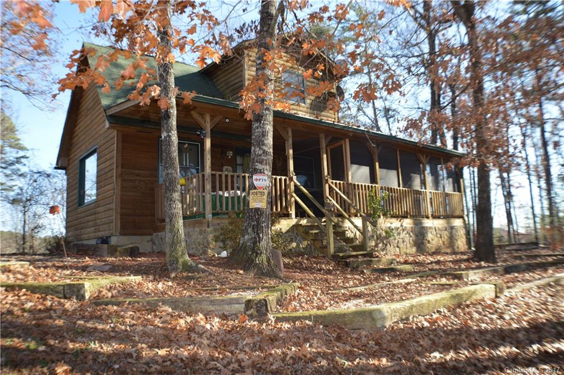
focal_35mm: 36
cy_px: 188
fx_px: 563
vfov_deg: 36.8
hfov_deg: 53.2
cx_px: 282
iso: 100
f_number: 5
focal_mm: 24
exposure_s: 1/125
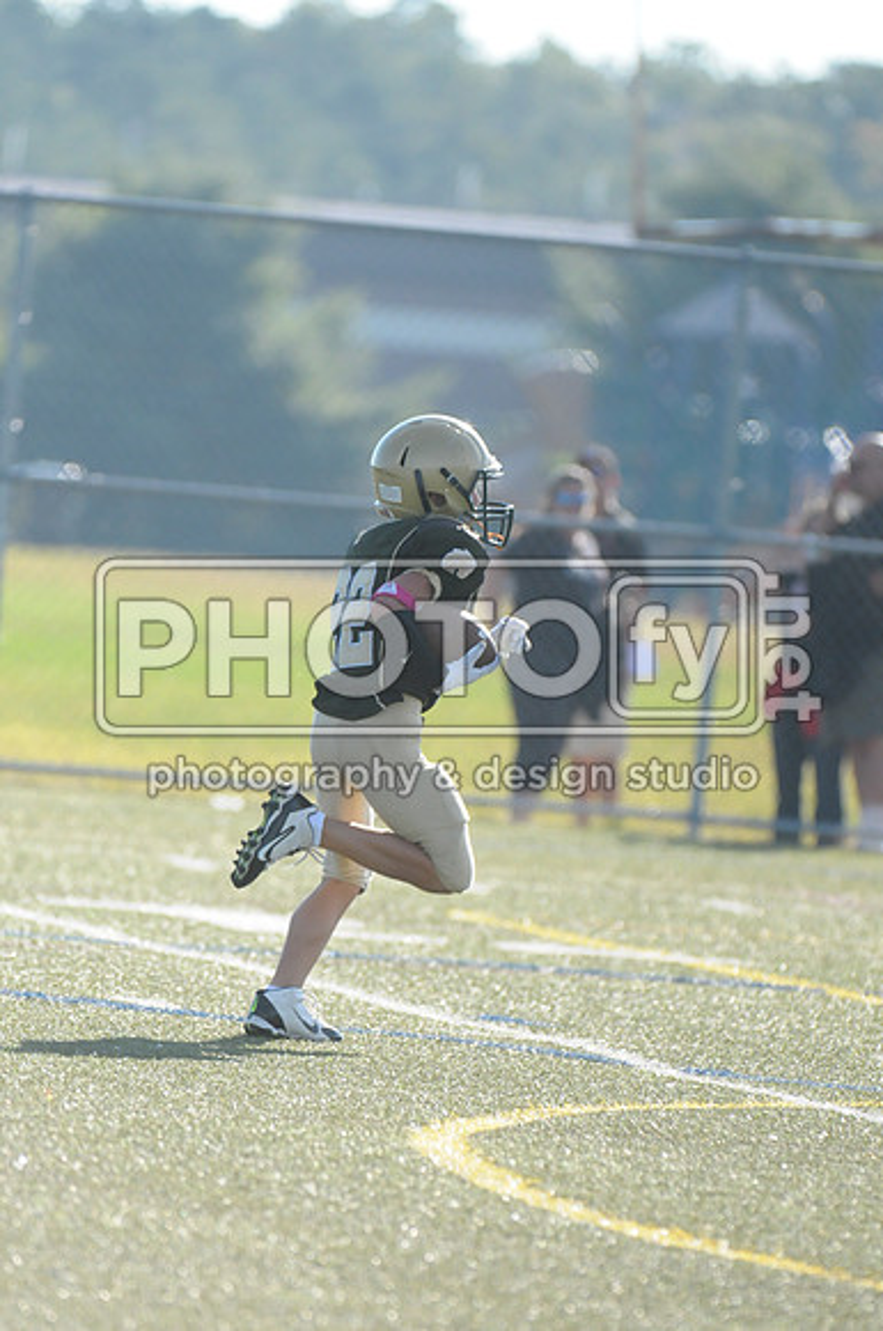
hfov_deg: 3.4
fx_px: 14944
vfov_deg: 5.1
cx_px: 442
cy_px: 666
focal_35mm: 405
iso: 1600
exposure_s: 1/5000
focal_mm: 270
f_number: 4
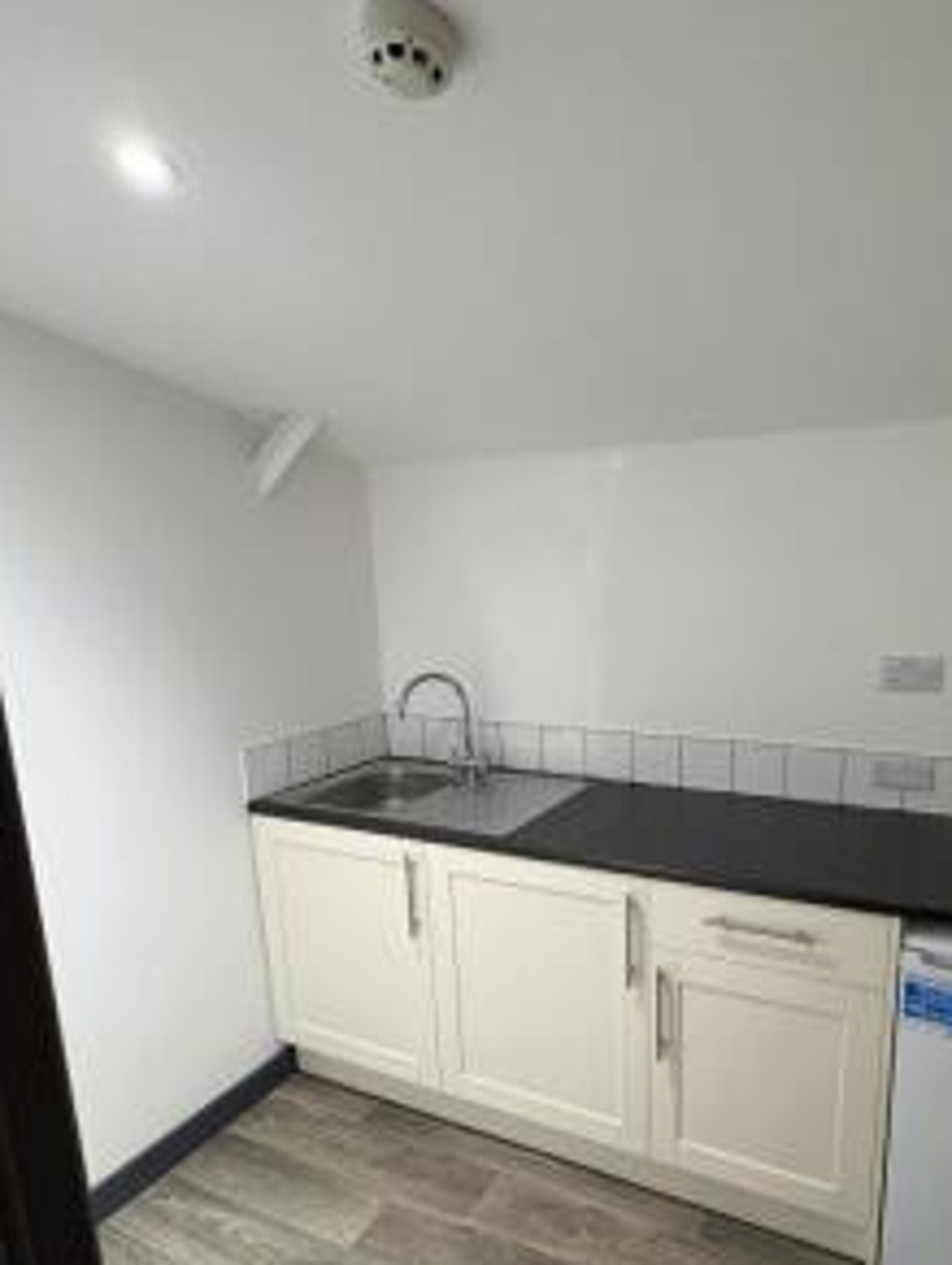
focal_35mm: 21
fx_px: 768
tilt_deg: -12.2
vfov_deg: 78.4
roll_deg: +0.9
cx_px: 604
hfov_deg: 62.5
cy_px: 732
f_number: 2.2
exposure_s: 1/50
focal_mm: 2.22
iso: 400
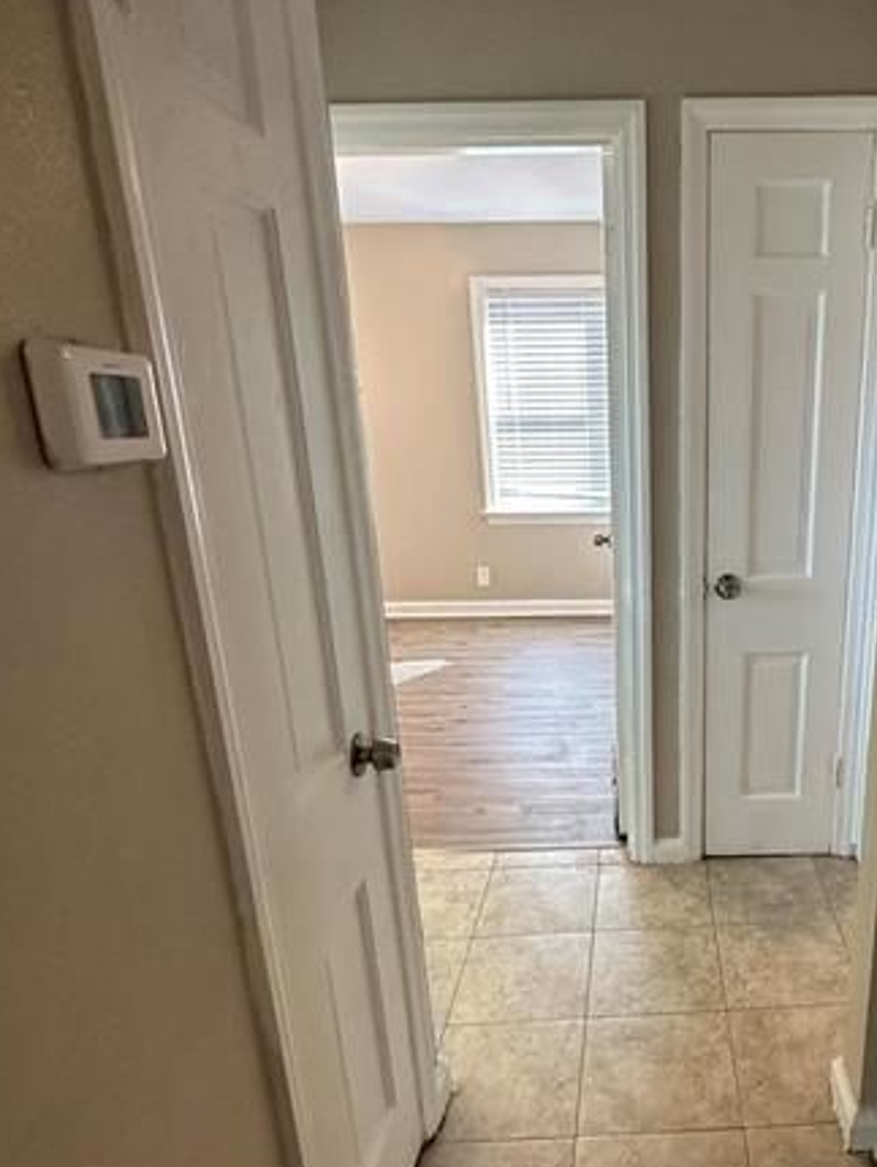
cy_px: 665
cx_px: 663
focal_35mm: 25
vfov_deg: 69.0
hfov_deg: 52.4
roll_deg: +2.0
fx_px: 844
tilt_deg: -17.2
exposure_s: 1/120
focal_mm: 2.22
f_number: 2.2
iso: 320
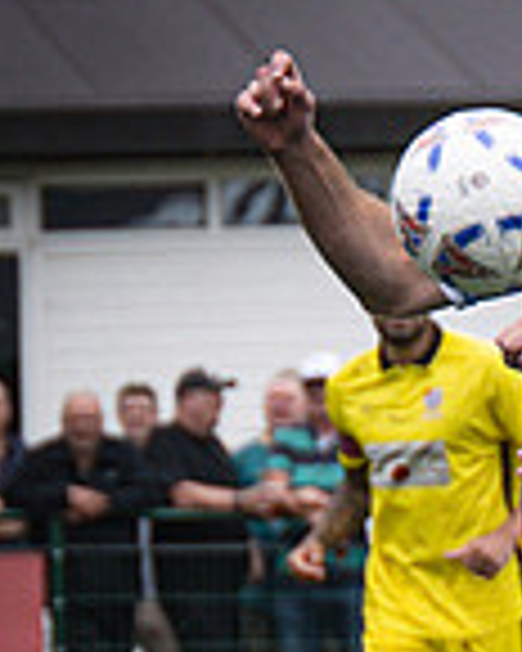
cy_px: 870
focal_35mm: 899
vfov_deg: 2.2
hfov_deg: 1.7
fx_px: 17361
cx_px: 1458
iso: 400
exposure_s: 1/1600
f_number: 4
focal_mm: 98
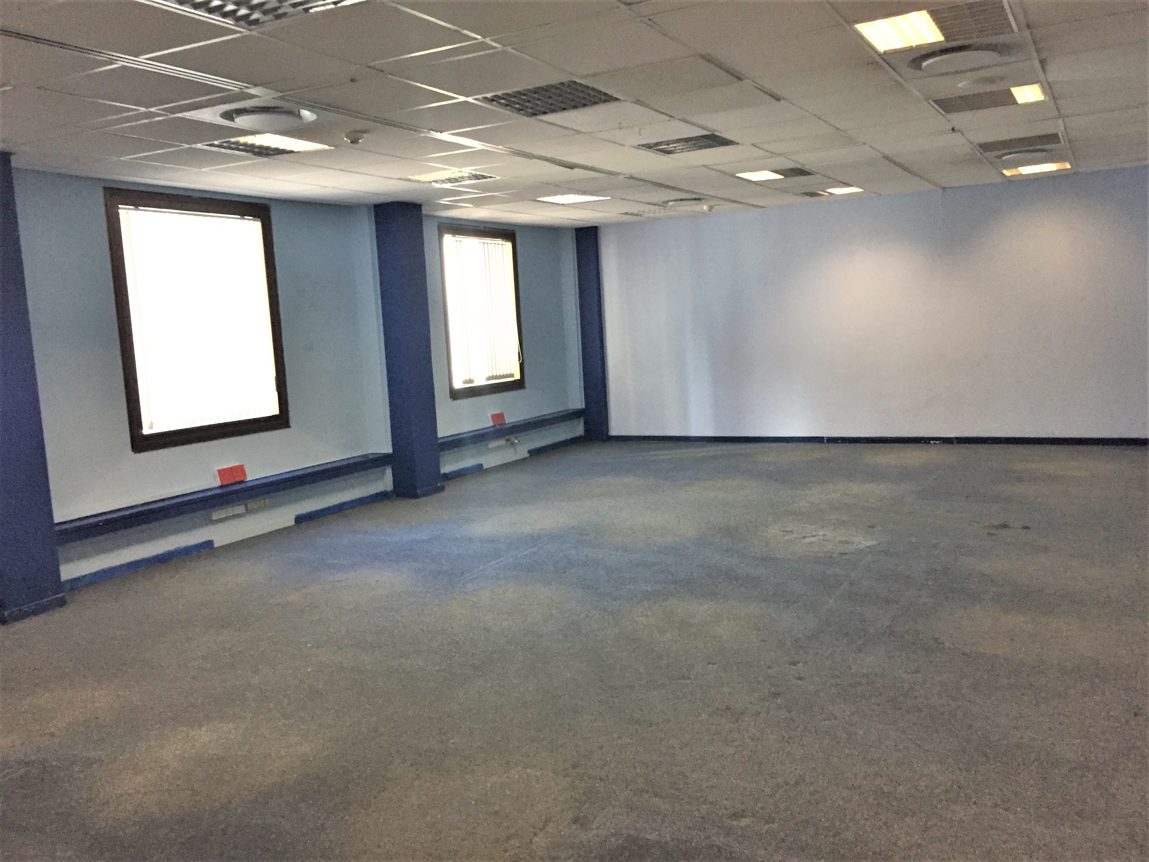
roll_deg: +3.0
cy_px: 431
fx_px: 963
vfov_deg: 48.2
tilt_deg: -5.8
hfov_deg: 61.7
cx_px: 574
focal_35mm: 29
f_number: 2.2
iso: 250
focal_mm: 4.15
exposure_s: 1/33
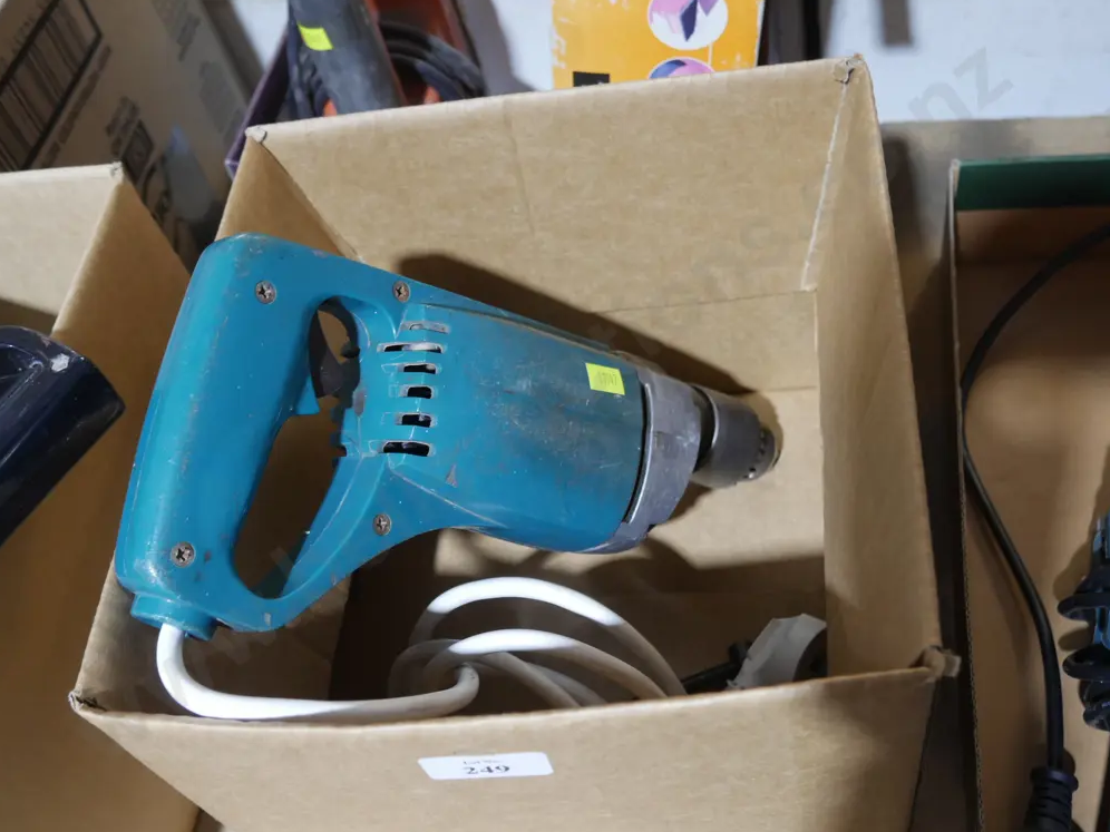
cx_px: 542
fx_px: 1186
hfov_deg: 50.1
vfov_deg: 38.7
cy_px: 408
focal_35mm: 37
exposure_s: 1/60
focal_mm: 18
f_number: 4
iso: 1250
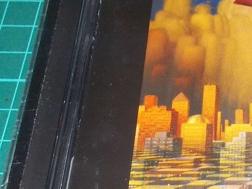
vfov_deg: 17.5
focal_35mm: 84
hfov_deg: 22.0
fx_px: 612
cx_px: 276
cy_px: 131
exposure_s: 1/30
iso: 200
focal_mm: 4.1
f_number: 3.3
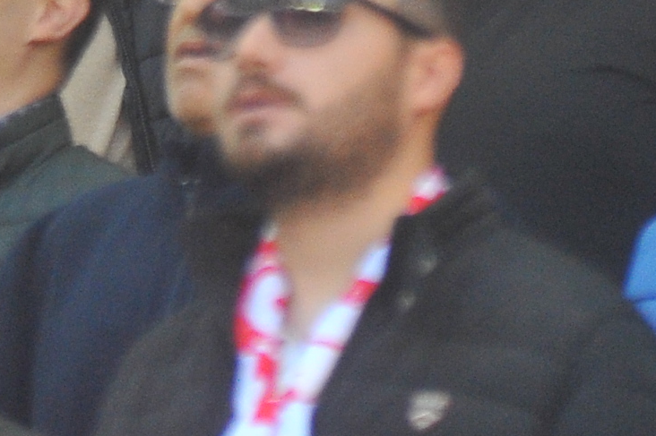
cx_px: 119
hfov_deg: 1.8
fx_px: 21177
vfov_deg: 1.2
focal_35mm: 1163
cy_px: -587
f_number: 3.5
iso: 2000
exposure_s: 1/2500
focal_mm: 200
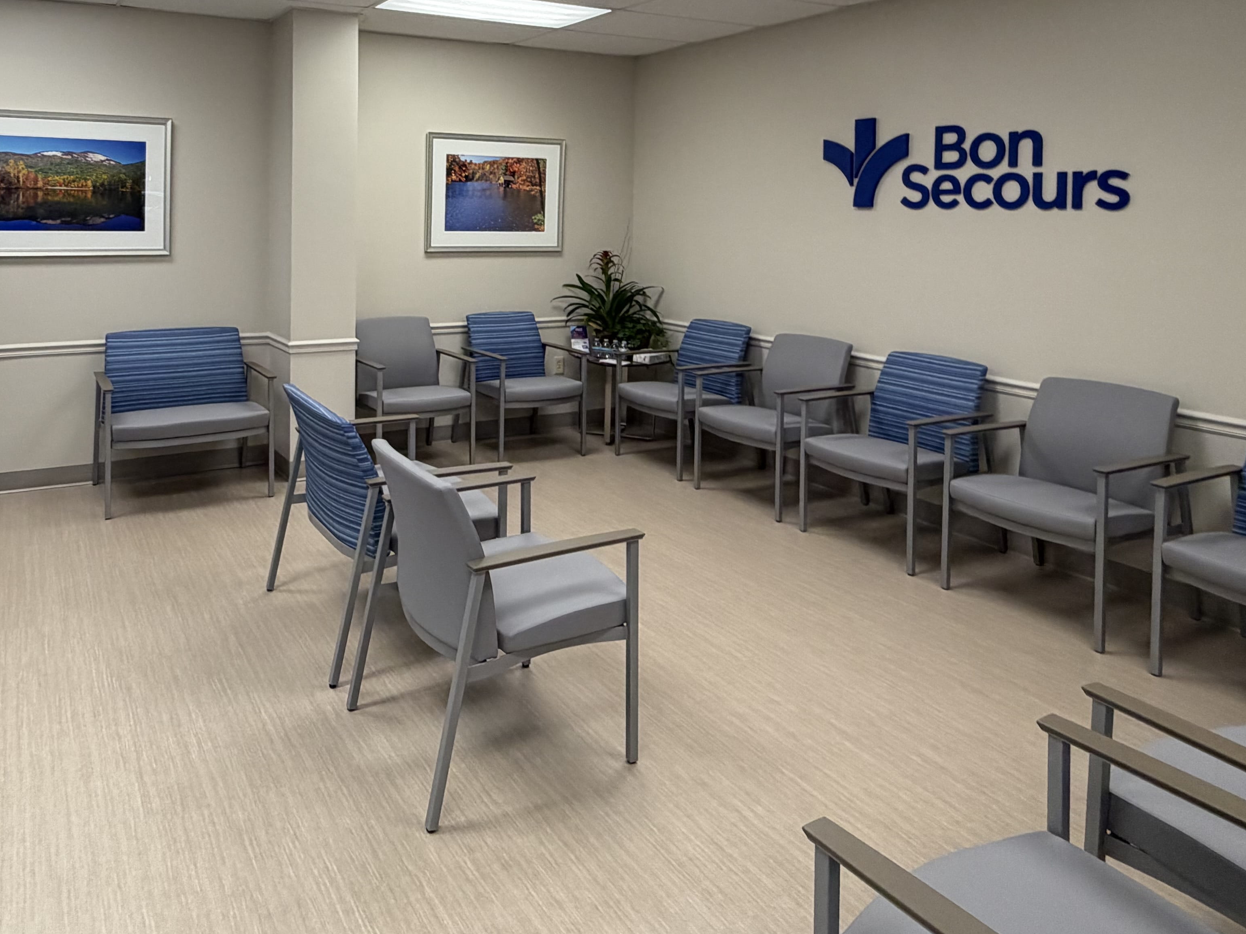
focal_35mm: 26
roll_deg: -0.2
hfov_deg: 66.3
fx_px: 936
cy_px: 226
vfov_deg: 50.7
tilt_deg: -1.4
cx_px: 466
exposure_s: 1/120
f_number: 2.2
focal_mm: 2.22
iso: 160
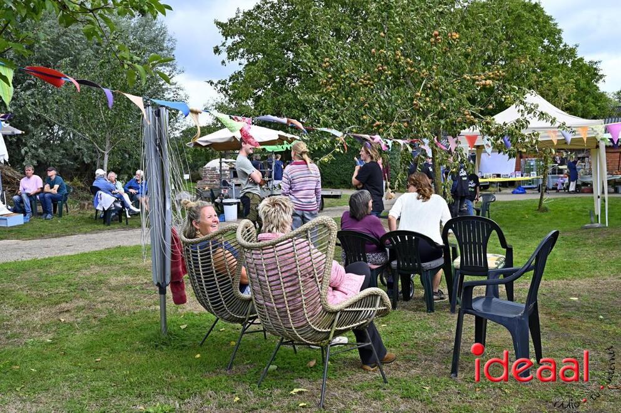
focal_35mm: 35
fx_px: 603
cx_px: 310
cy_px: 206
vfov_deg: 37.8
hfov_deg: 54.5
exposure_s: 1/250
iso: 400
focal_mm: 35
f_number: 8
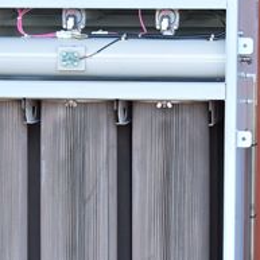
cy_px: 213
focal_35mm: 231
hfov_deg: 7.6
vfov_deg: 7.6
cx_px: 110
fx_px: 1963
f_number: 6.3
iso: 1250
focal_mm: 70
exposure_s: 1/400
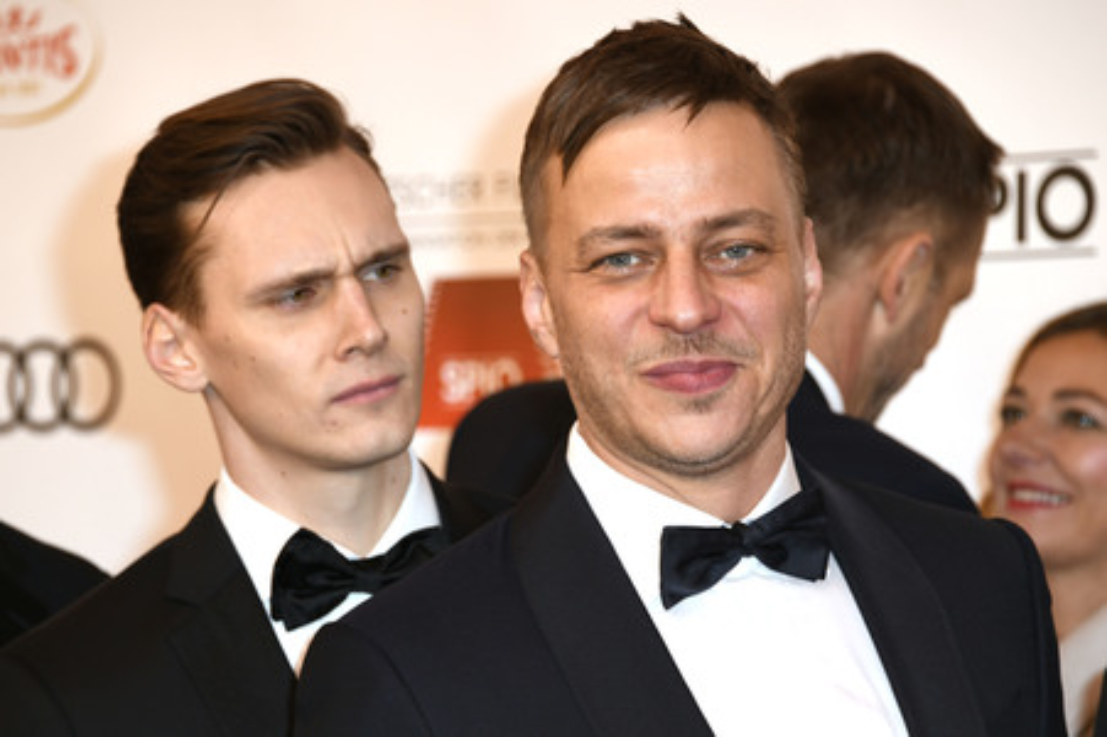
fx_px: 5838
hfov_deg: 10.8
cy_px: 368
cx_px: 554
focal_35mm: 190
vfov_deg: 7.2
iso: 250
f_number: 6.3
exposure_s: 1/160
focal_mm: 190
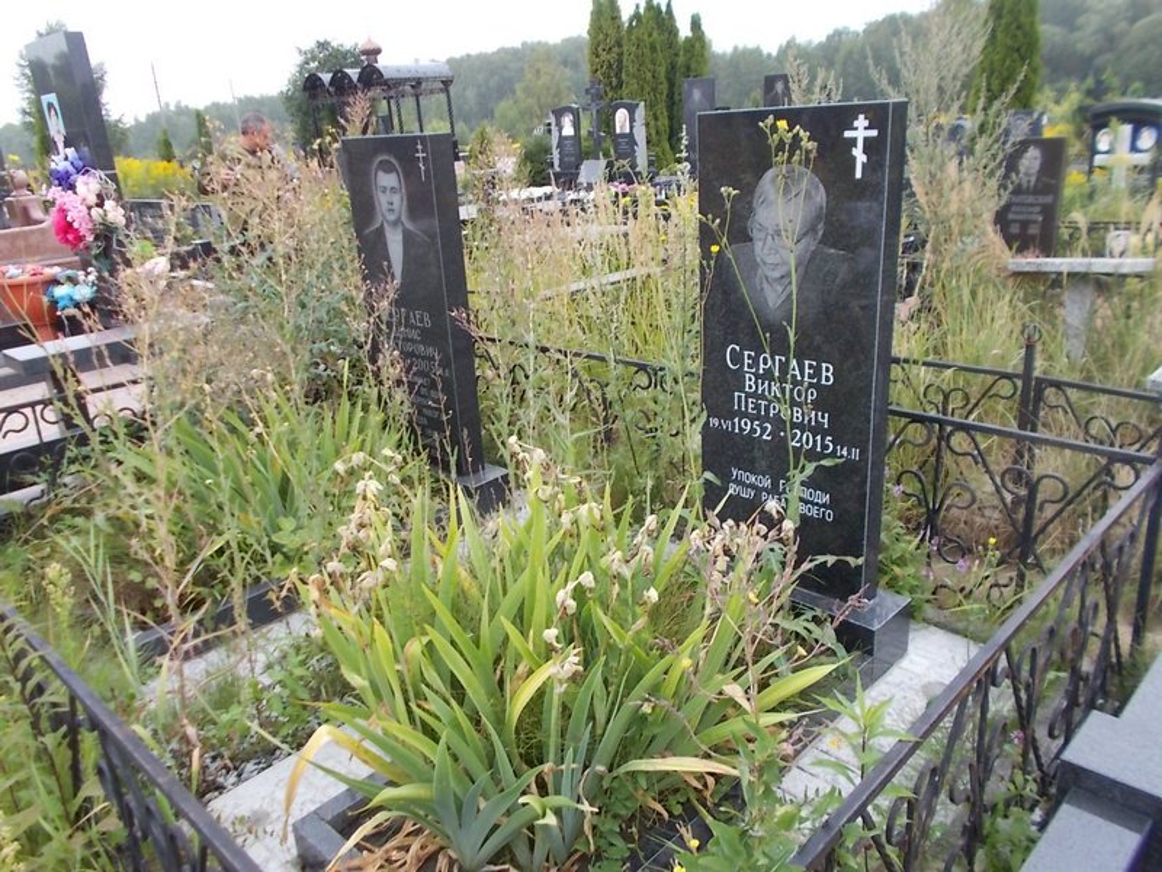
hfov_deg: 67.3
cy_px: 436
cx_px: 581
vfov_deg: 53.1
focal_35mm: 26
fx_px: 873
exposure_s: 1/100
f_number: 3.2
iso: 80
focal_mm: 4.6
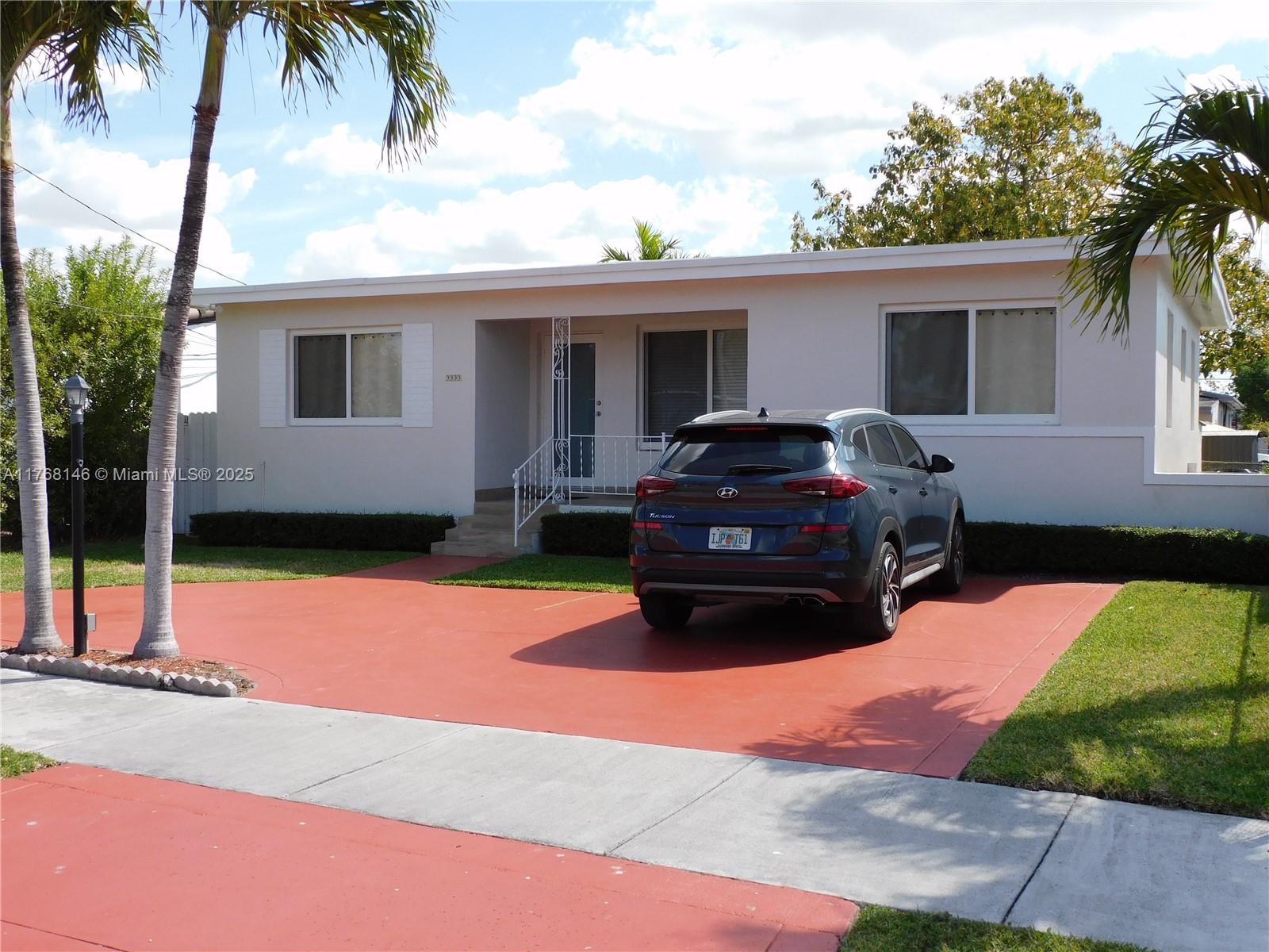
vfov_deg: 40.7
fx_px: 1283
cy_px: 476
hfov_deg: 52.6
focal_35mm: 35
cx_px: 634
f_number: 3.8
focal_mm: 6.3
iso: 125
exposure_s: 1/800
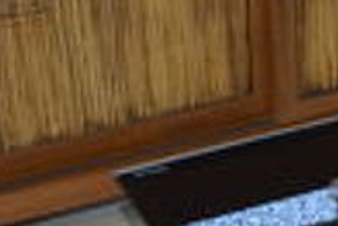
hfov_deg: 10.6
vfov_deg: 7.4
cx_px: 554
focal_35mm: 184
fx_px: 1729
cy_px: 339
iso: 360
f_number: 3.5
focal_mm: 20
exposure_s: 1/30
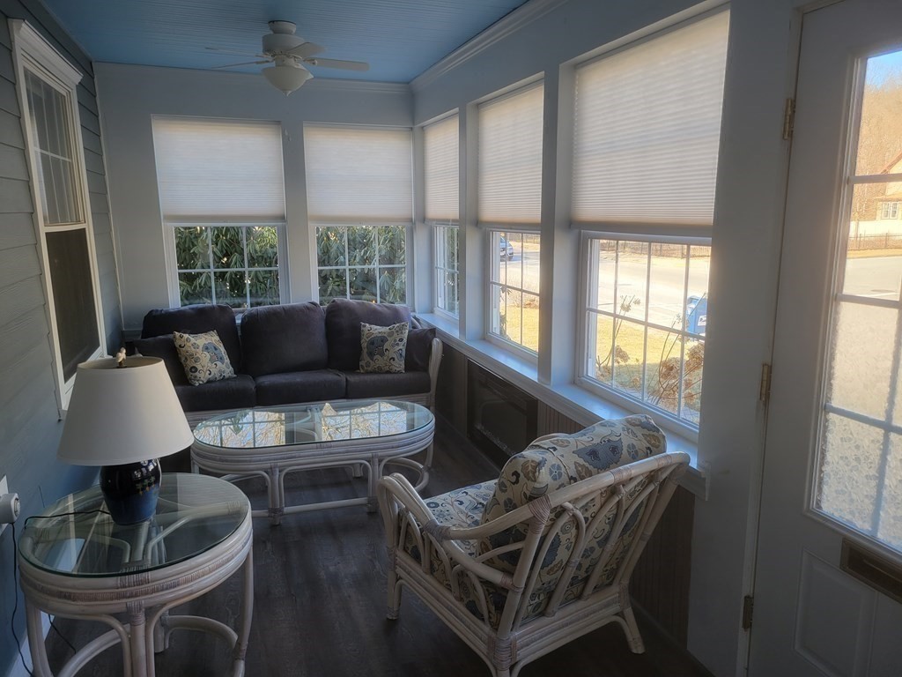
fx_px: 677
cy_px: 338
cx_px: 451
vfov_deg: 53.1
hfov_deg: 67.3
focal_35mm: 26
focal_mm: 5.4
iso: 40
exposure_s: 1/139
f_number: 1.8
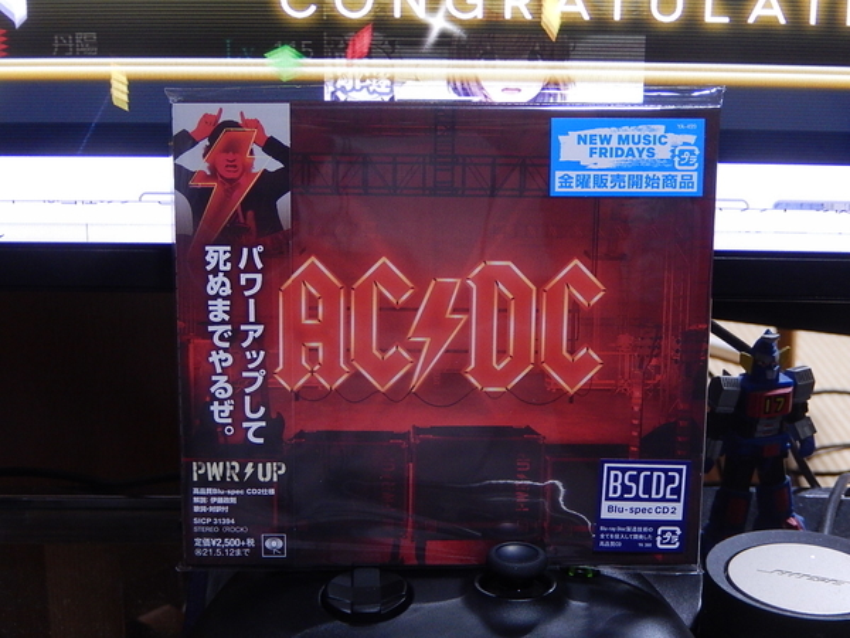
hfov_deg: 33.2
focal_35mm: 58
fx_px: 1424
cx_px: 425
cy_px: 319
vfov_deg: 25.2
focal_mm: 10.4
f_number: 4.6
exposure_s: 1/8
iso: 450
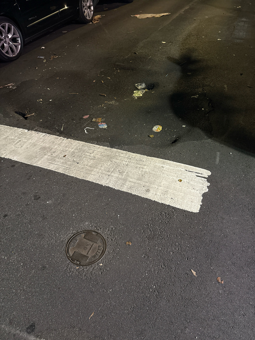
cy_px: 170
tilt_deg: -40.0
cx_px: 128
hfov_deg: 53.1
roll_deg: +1.6
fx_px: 255
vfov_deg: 67.3
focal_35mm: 26
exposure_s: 1/30
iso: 640
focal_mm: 5.96
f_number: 1.6
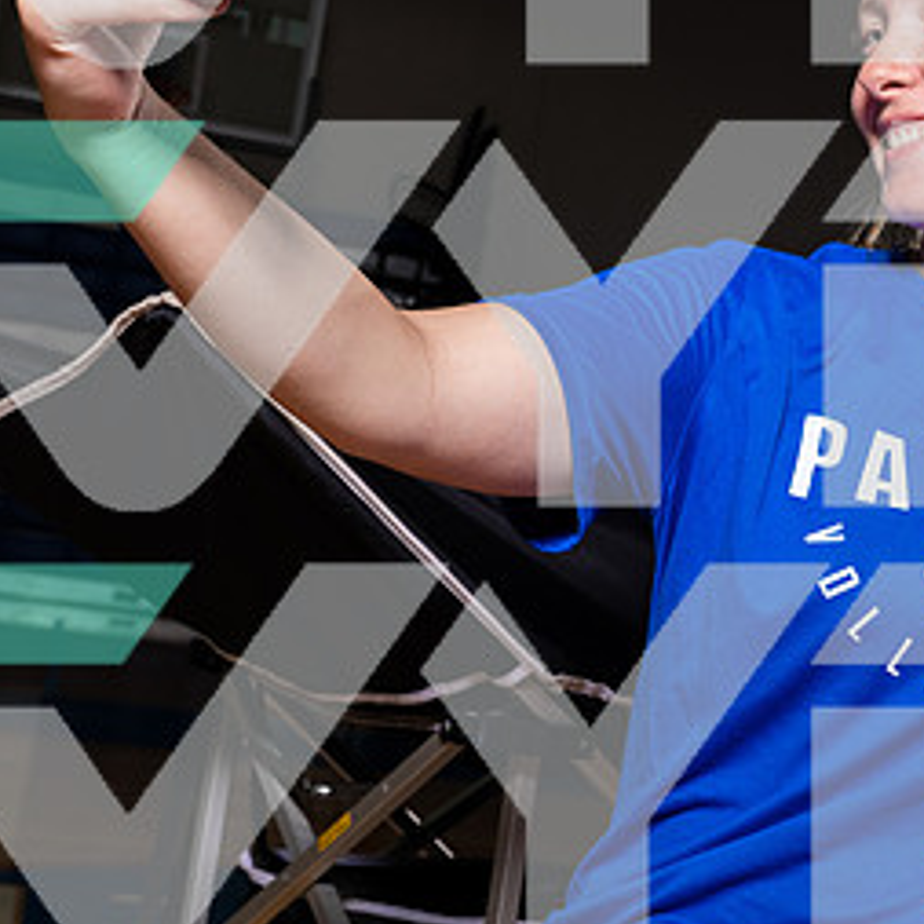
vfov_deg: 21.6
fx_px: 2416
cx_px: 752
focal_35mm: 80
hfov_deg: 21.4
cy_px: 316
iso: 400
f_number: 8
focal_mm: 41
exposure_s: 1/250
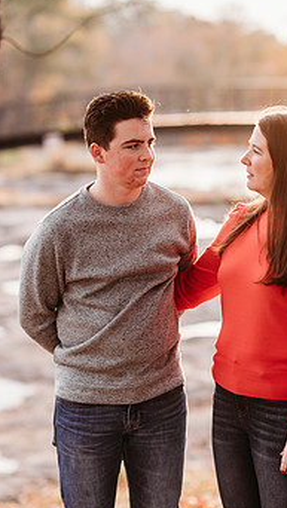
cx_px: 172
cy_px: 290
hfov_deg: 10.4
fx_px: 1579
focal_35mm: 117
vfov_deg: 18.3
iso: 320
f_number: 2.2
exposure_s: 1/400
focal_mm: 85
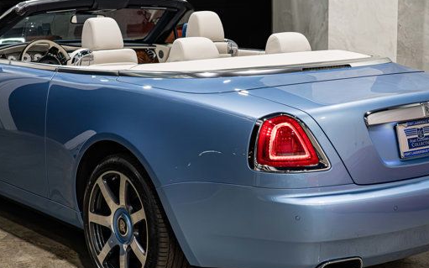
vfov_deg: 17.4
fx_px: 877
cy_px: 129
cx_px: 197
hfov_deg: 27.5
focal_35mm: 75
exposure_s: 1/50
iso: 1600
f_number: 5
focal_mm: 36
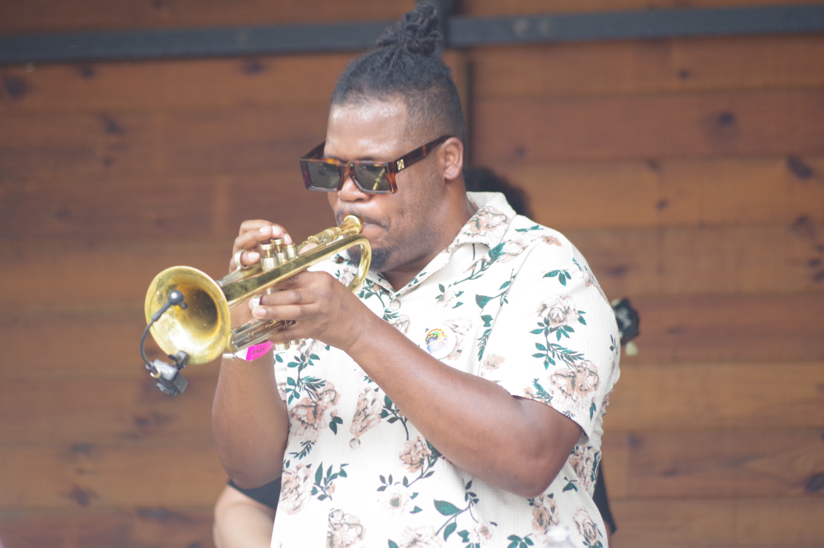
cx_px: 412
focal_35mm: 345
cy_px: 274
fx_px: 7890
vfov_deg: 4.0
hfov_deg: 6.0
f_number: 5.6
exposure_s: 1/100
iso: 800
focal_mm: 230
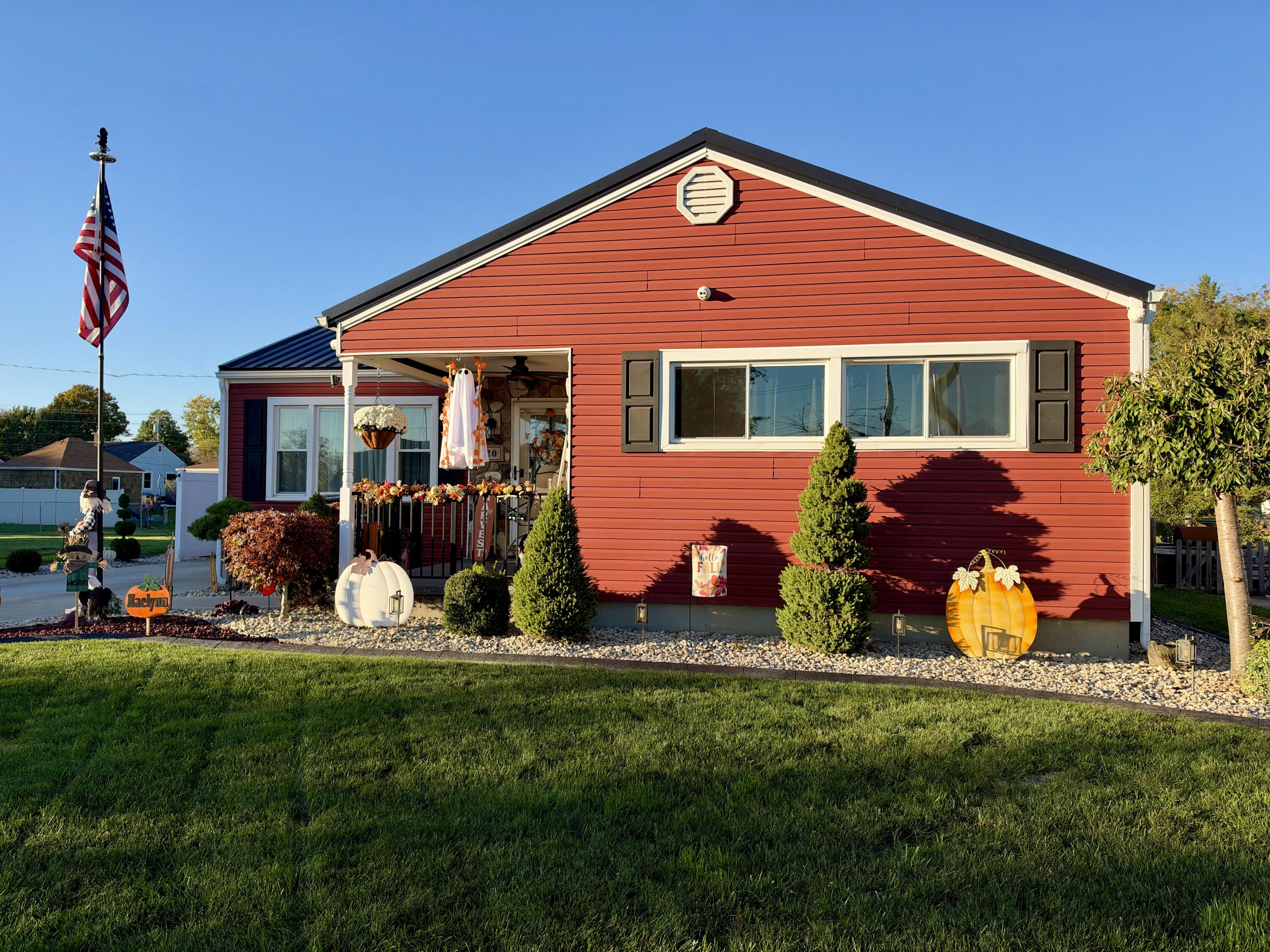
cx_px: 635
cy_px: 476
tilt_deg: +2.2
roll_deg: -0.3
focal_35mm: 24
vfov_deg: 56.8
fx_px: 881
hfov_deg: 71.6
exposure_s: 1/1353
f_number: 1.8
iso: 64
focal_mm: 6.93
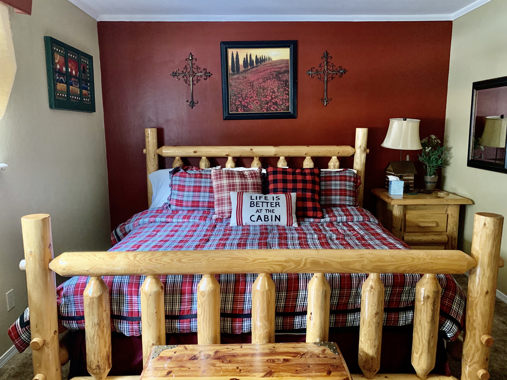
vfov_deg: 53.1
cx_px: 254
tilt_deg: -8.6
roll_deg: +0.8
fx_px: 381
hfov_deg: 67.3
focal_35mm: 26
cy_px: 190
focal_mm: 4.25
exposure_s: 1/38
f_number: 1.8
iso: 400
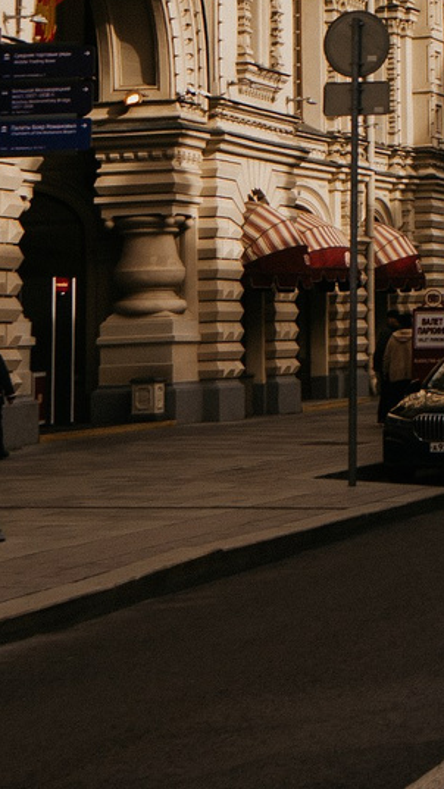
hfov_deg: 9.3
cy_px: -190
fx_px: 2554
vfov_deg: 16.7
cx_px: 891
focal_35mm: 122
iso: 100
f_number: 4
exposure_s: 1/500
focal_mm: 24
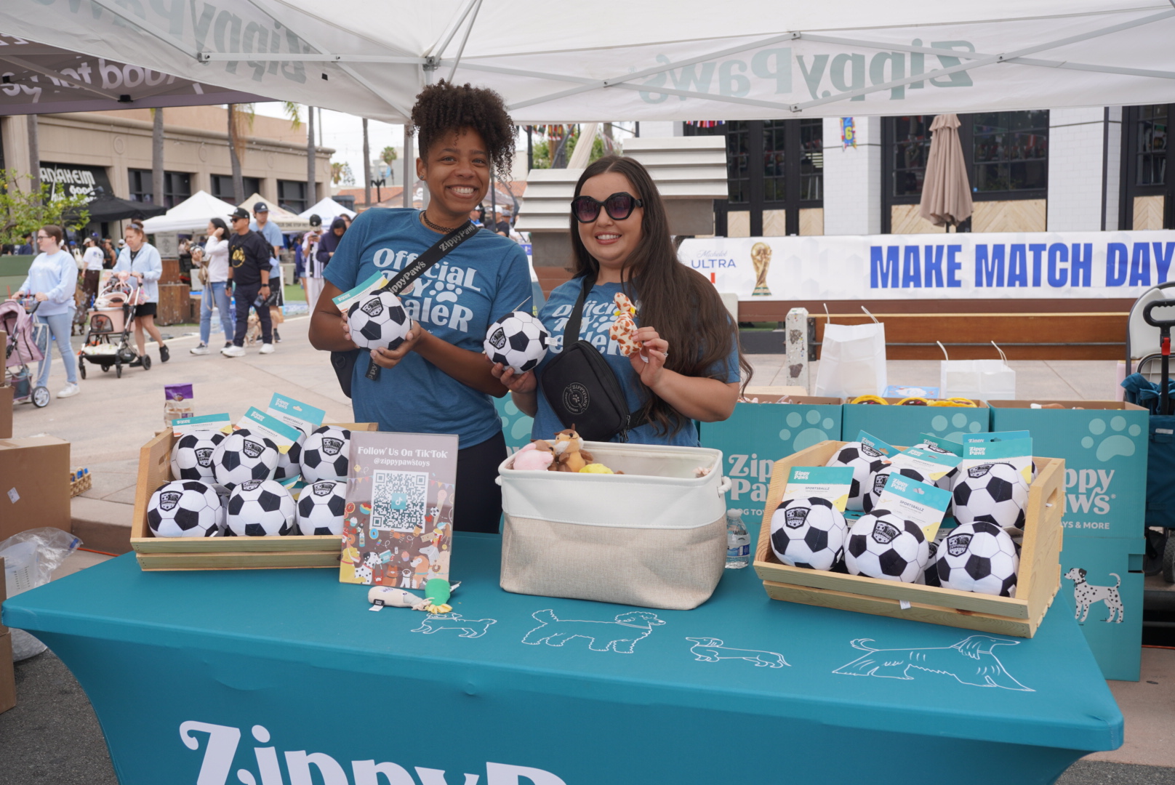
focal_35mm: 33
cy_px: 392
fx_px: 1083
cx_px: 588
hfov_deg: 57.0
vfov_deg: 39.9
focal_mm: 22.1
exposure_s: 1/320
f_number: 4.5
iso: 100
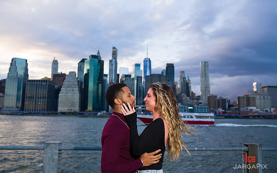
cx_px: 139
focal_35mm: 33
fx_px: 249
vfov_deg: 38.3
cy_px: 86
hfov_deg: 58.1
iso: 250
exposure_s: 1/200
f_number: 4
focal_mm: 32
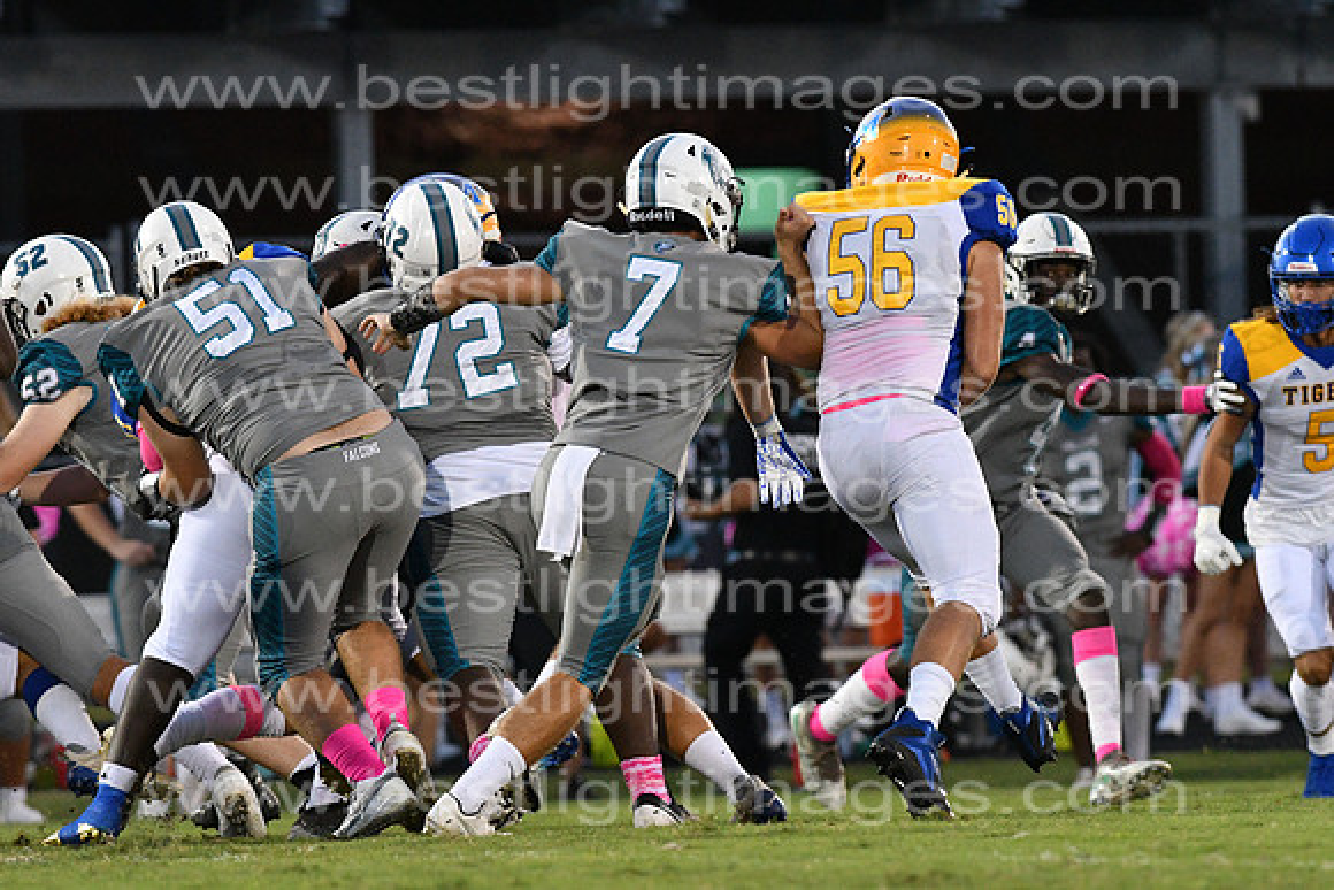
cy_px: 445
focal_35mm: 450
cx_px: 667
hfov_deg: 4.6
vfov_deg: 3.1
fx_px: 16678
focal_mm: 300
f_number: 5.6
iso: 6400
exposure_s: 1/1000
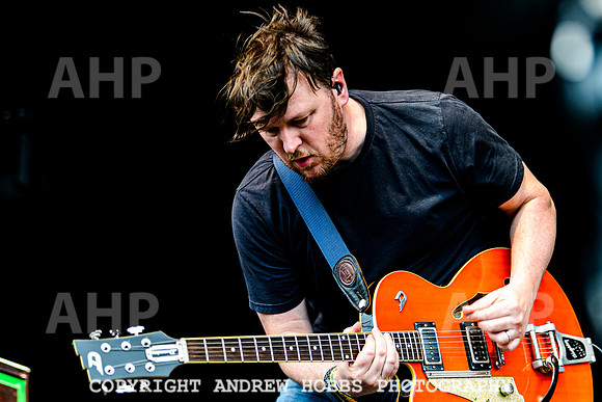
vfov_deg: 12.9
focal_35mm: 106
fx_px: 1775
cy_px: 199
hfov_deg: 19.3
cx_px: 308
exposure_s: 1/200
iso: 500
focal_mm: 82
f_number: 2.8
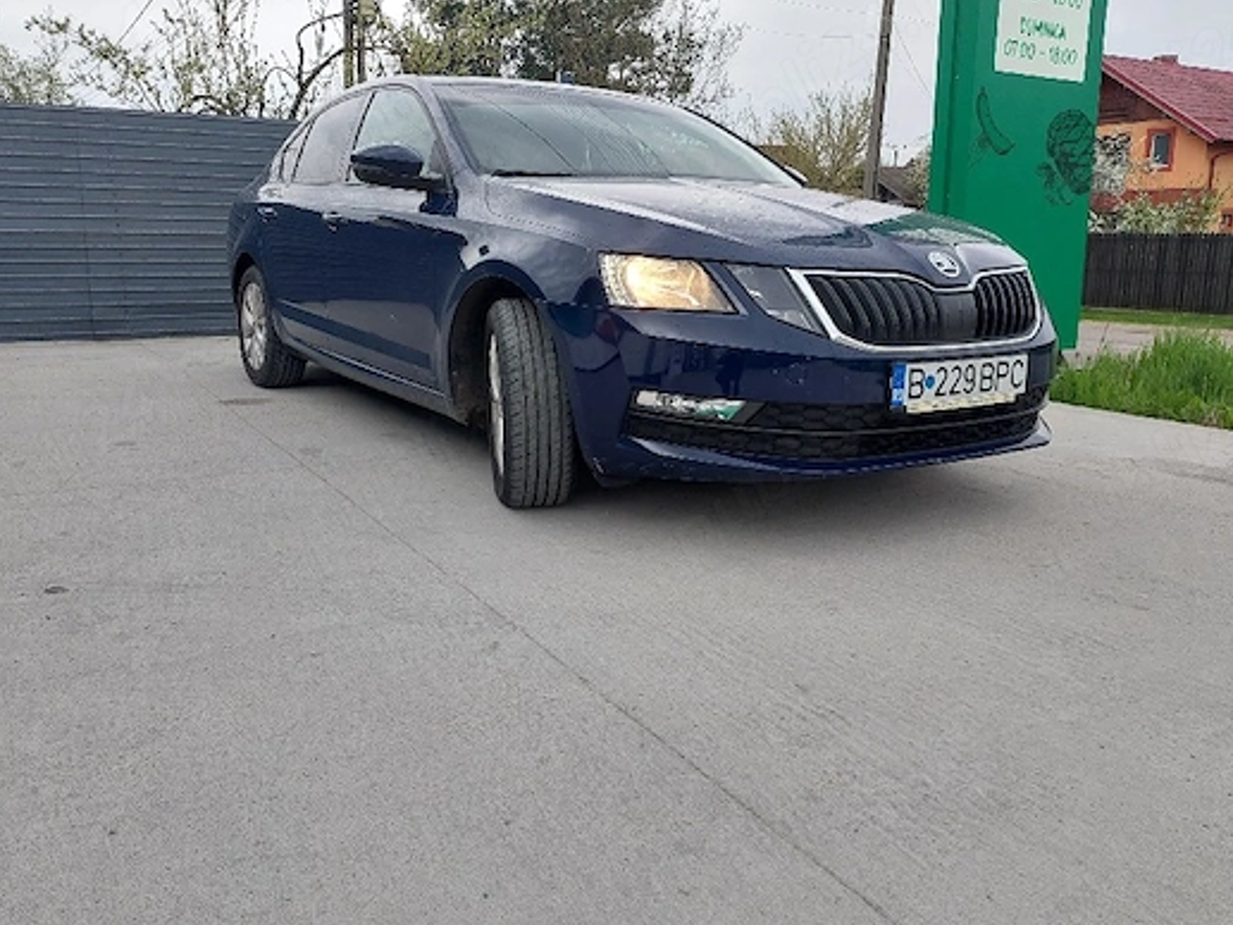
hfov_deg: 61.5
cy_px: 455
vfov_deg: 48.2
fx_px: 1033
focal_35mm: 29
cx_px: 549
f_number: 1.8
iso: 80
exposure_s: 1/100
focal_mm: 5.23
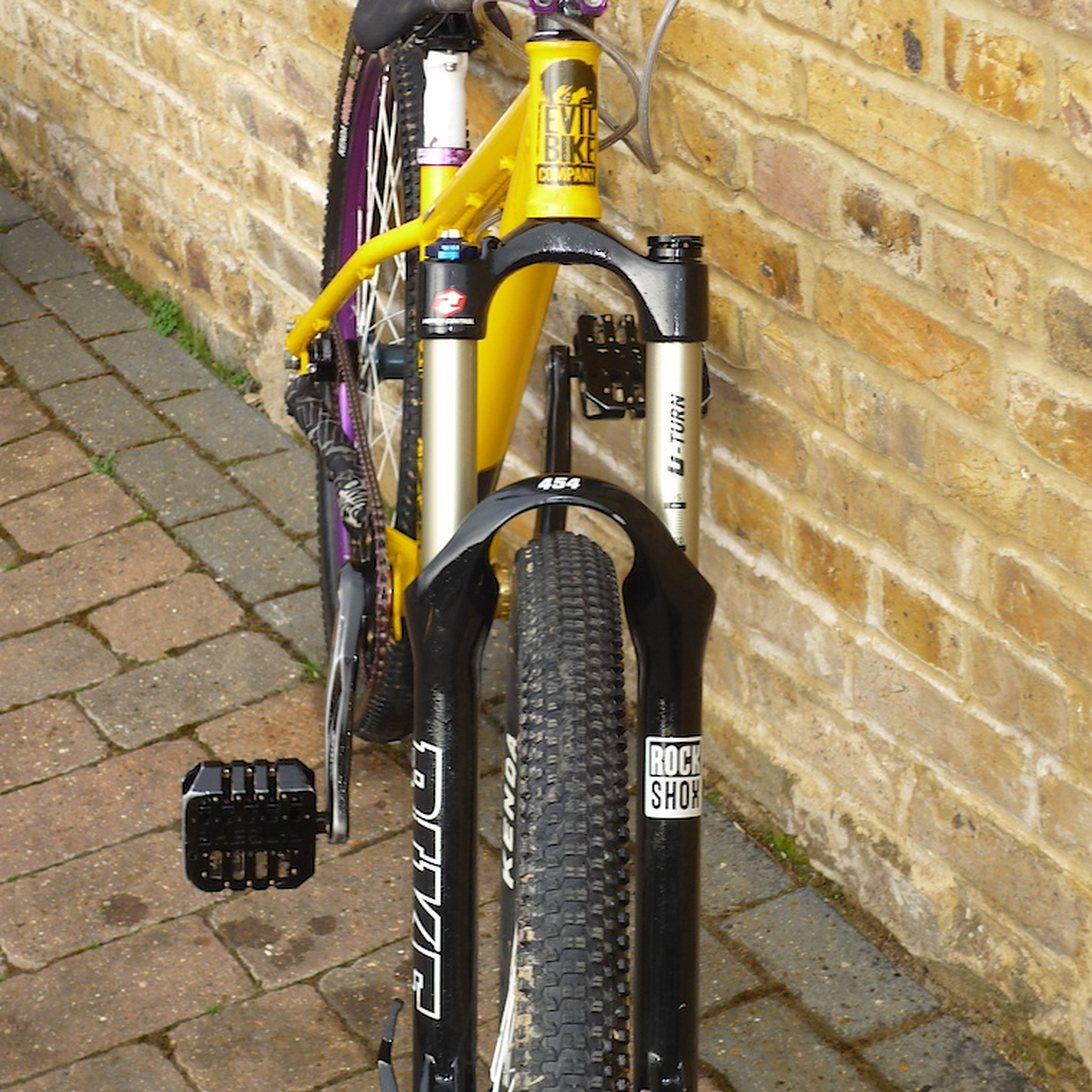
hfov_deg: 21.7
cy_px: 497
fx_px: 2855
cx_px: 552
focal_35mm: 80
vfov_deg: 21.6
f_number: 3.9
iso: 100
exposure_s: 1/60
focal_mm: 11.1
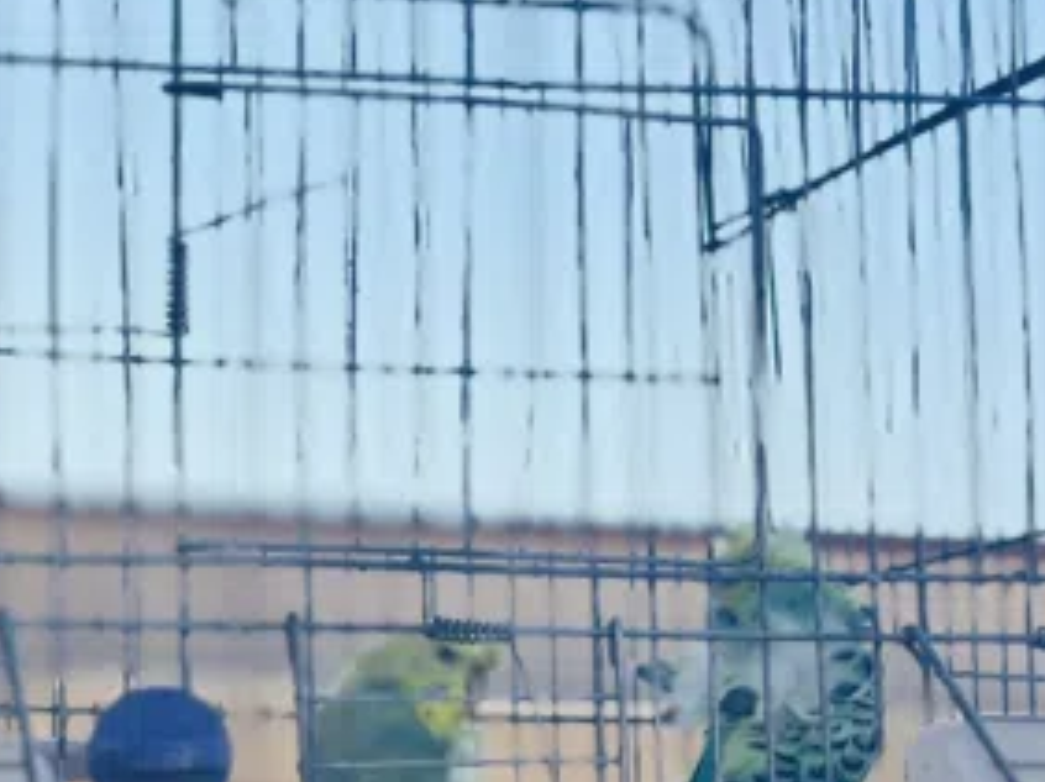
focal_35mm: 109
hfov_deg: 17.8
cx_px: 89
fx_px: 3288
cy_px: 597
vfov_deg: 13.5
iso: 100
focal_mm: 6.86
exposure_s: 1/6211
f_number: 1.78
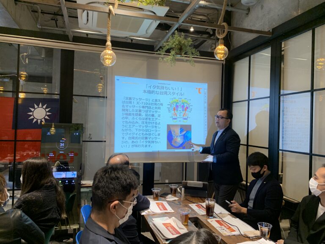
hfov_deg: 67.3
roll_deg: -1.3
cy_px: 122
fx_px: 244
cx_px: 162
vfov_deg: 53.1
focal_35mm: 26
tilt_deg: +0.1
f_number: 1.8
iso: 100
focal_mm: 4.25
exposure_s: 1/50
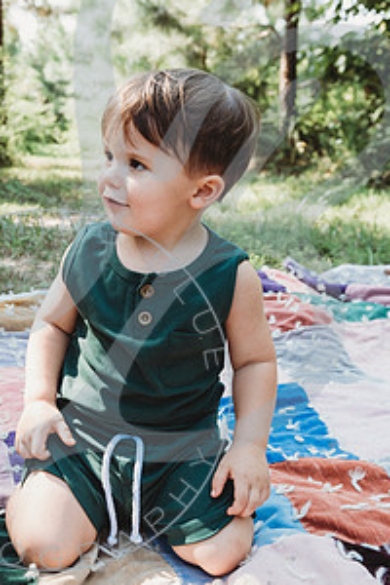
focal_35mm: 42
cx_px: 138
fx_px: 682
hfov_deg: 31.7
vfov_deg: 46.2
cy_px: 242
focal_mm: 28
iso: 200
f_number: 5
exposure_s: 1/125
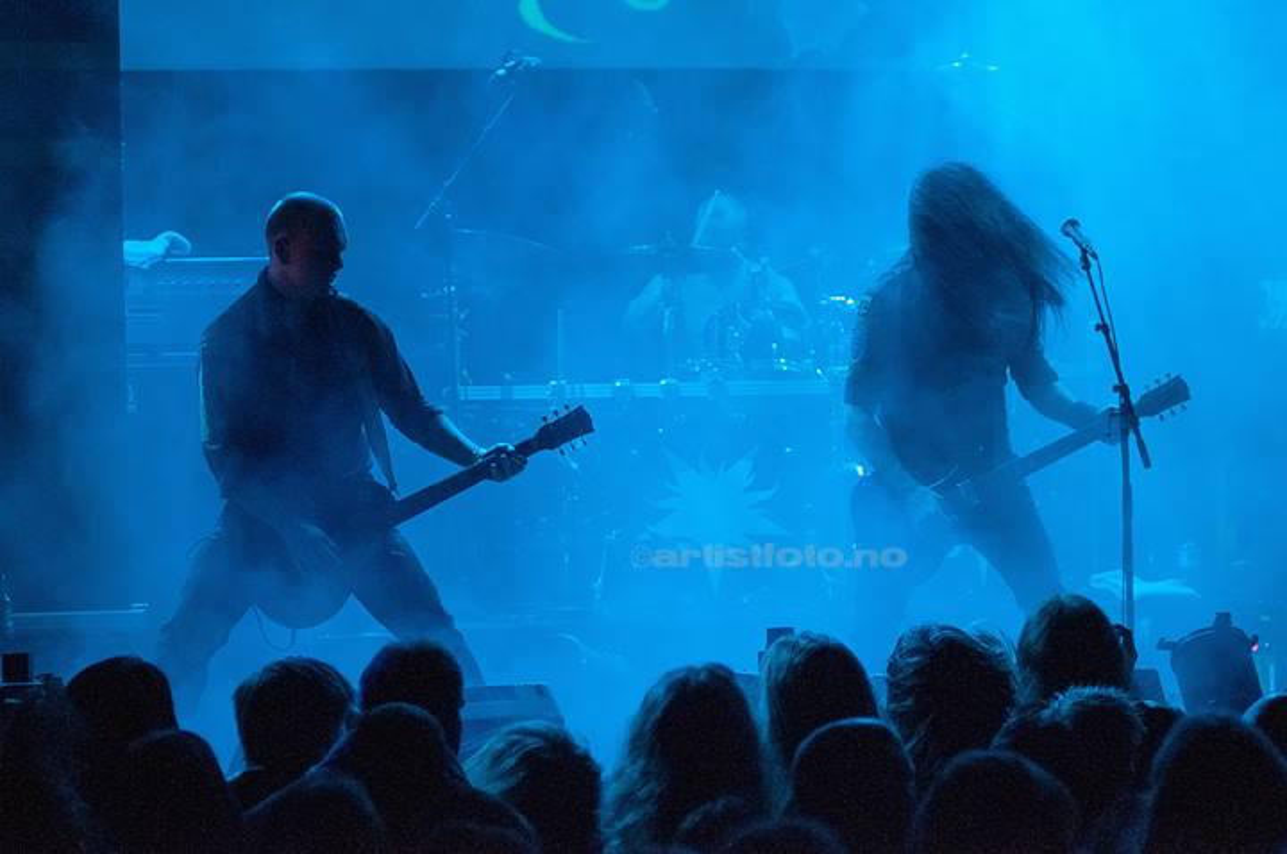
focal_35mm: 120
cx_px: 644
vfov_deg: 11.4
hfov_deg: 17.1
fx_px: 4284
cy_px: 427
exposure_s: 1/400
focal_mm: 80
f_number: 2.8
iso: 2000
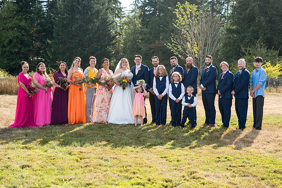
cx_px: 153
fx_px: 536
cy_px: 102
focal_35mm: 68
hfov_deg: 29.4
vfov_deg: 19.9
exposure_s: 1/800
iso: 250
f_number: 5
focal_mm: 63
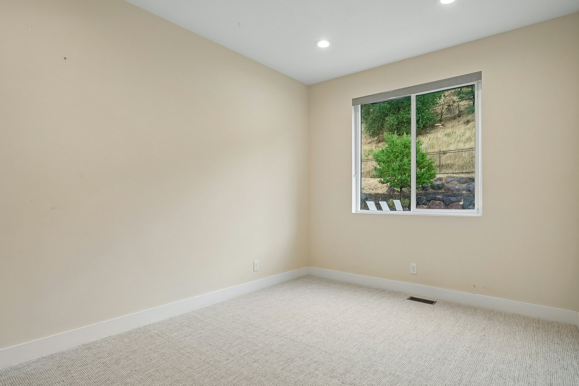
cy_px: 201
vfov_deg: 64.5
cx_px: 293
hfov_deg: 86.9
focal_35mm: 19
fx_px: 306
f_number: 8
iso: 400
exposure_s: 1/40
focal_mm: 17
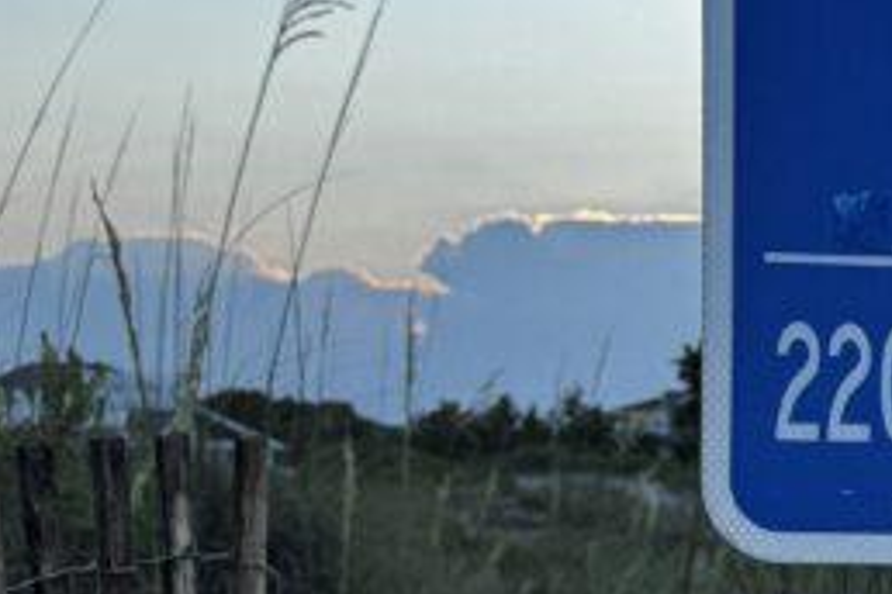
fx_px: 2453
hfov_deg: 18.7
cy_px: 546
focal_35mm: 99
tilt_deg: -1.1
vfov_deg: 13.7
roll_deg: +0.4
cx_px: 1252
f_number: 1.78
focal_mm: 6.76
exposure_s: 1/1112
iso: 80
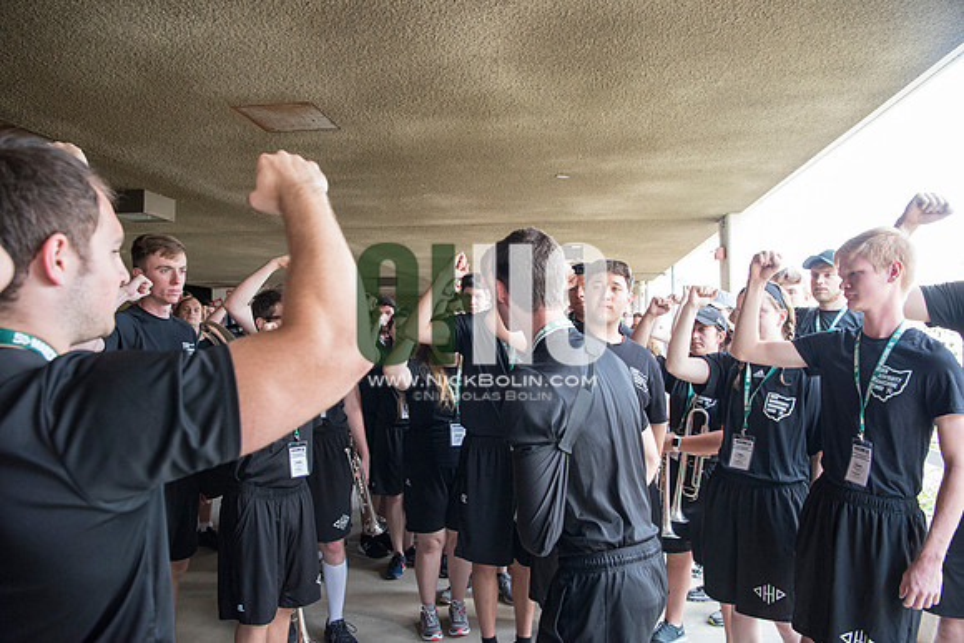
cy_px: 322
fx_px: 643
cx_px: 482
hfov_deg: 73.7
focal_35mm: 24
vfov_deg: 53.2
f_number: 5
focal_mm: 24
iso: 2500
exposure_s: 1/250
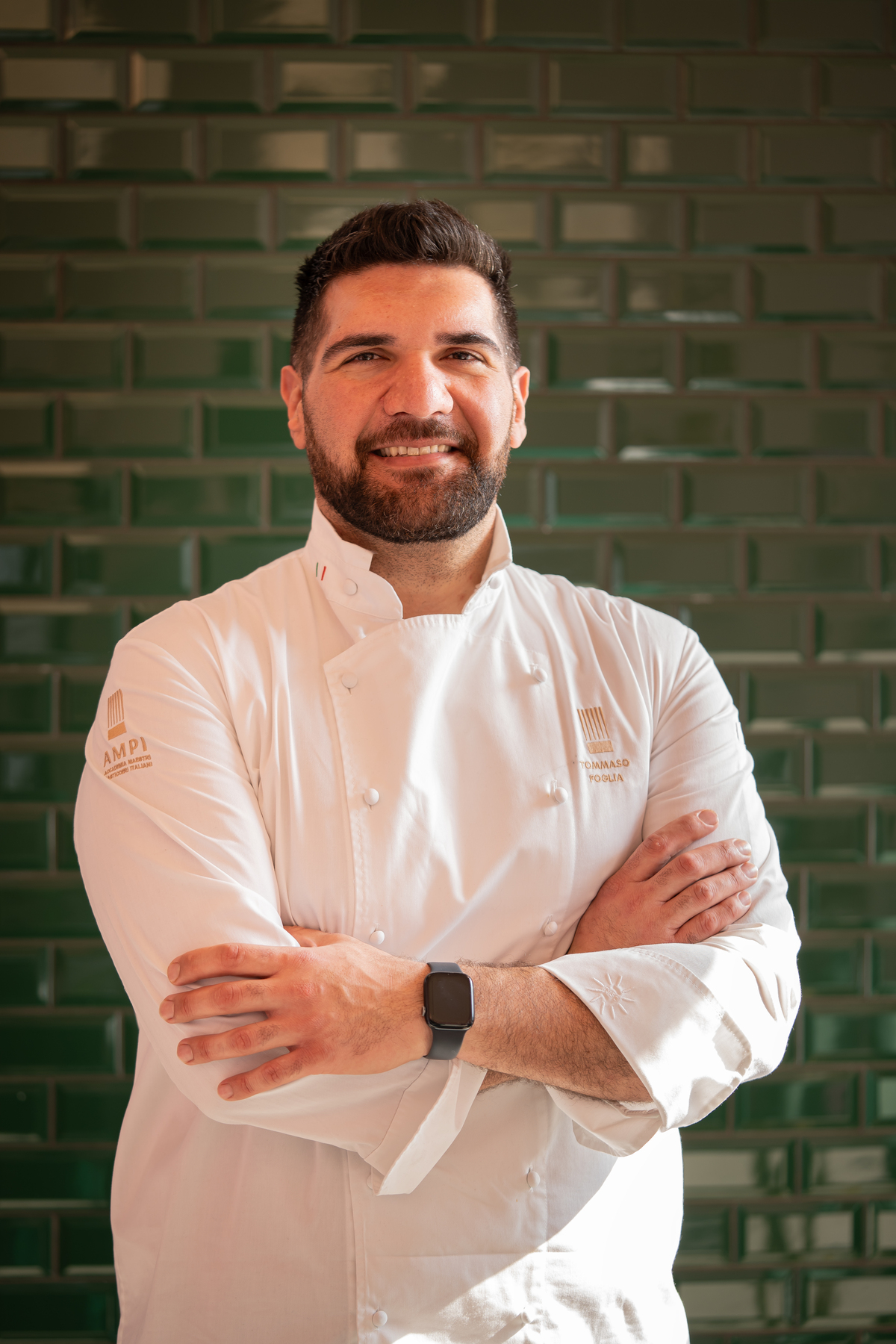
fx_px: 3360
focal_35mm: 90
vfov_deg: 22.6
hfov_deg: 15.2
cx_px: 448
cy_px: 672
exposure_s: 1/100
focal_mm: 90
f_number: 3.2
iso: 125
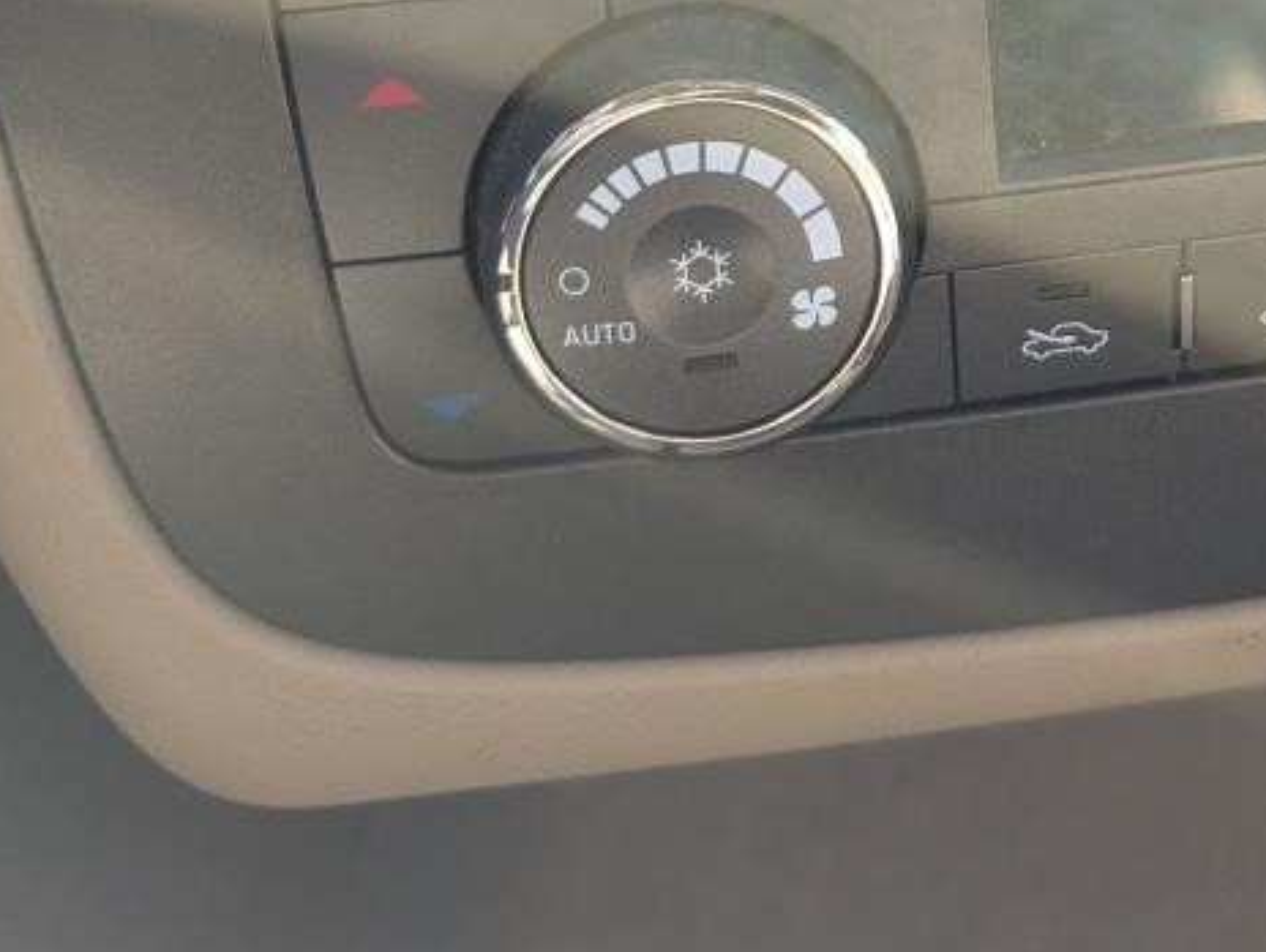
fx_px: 2416
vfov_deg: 20.3
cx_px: 1147
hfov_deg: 28.2
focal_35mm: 66
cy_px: -308
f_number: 1.68
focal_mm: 6.9
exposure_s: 1/1745
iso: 557
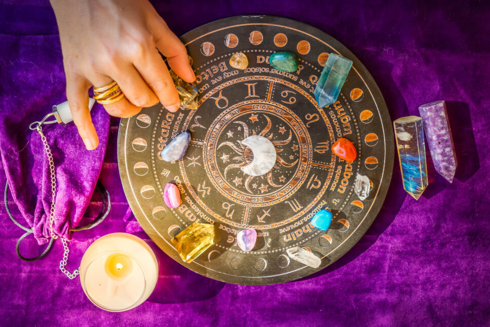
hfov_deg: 30.5
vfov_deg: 20.6
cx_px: 255
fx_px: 898
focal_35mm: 66
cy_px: 167
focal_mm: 62
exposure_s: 1/200
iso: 500
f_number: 7.1
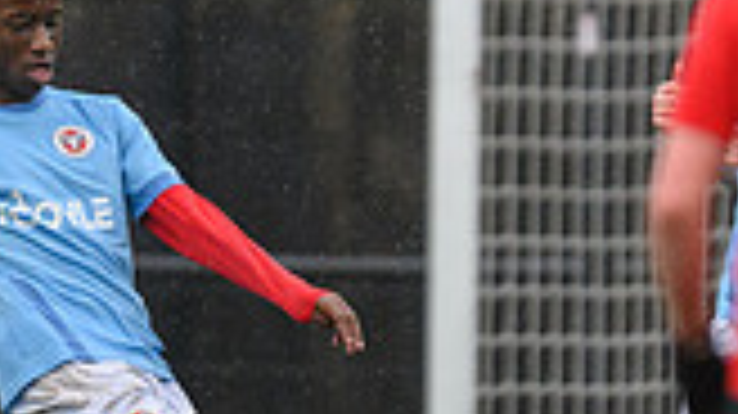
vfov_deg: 0.7
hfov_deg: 1.2
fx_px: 36081
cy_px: 267
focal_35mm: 1845
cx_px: 75
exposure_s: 1/2000
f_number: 2.8
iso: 1400
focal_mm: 400
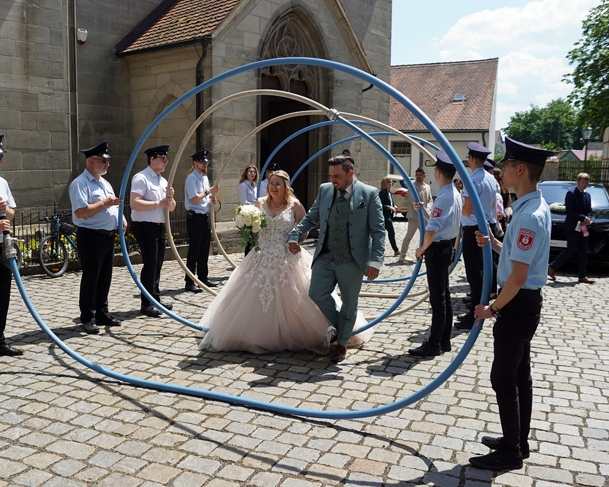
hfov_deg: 52.6
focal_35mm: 34
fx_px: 613
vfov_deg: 43.4
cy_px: 243
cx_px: 257
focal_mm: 20
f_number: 4
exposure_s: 1/2000
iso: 320
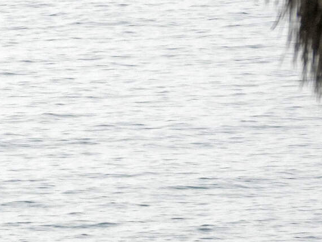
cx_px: 22
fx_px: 11969
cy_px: 395
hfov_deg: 1.5
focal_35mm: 1287
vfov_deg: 1.2
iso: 100
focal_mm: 67.8
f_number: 5
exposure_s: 1/2000
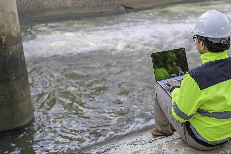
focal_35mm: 42
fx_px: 269
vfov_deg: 31.8
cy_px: 63
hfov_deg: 46.3
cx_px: 129
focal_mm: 35
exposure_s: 1/640
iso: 100
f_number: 2.8
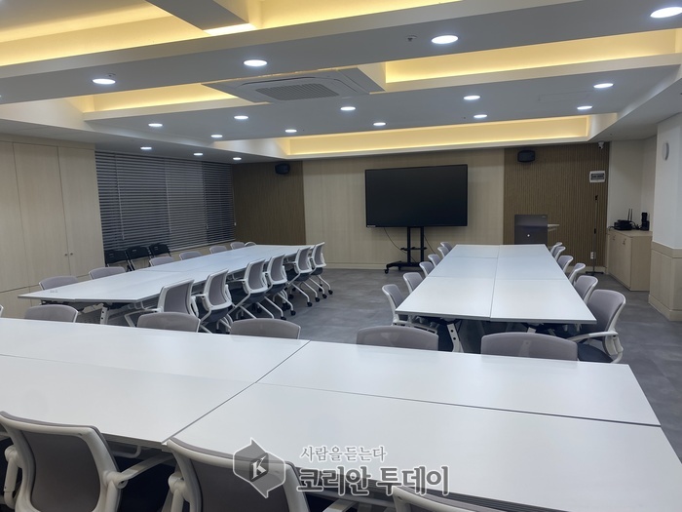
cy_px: 256
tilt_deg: -7.2
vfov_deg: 53.1
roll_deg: +1.3
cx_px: 341
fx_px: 512
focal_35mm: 26
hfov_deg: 67.3
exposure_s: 1/120
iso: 40
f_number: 1.8
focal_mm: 4.25
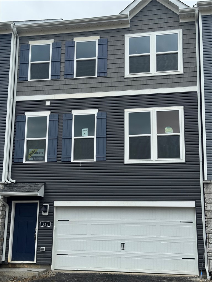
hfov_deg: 30.3
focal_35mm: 48
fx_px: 392
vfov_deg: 39.7
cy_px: 141
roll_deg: +0.1
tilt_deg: +12.5
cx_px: 106
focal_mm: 6.76
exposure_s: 1/1263
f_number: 1.78
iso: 64
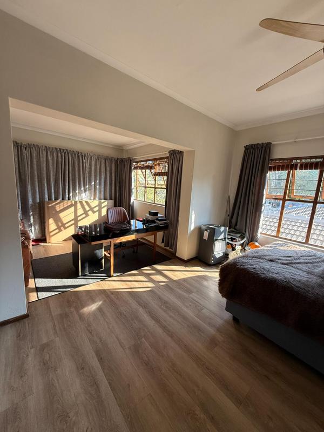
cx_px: 162
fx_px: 175
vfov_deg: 102.1
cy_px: 216
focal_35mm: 14
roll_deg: -4.0
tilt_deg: -9.4
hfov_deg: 85.7
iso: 64
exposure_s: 1/100
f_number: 2.2
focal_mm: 2.22
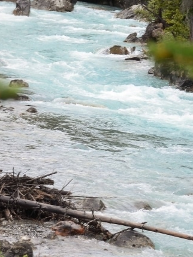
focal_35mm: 362
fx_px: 2690
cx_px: 106
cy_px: 135
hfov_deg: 4.1
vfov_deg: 5.5
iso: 200
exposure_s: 1/60
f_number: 10
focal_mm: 90
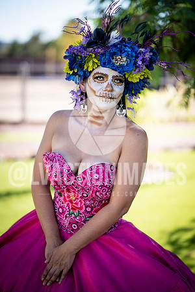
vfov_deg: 23.9
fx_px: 691
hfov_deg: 16.1
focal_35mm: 85
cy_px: 146
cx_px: 98
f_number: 1.8
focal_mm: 85
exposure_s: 1/2500
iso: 100
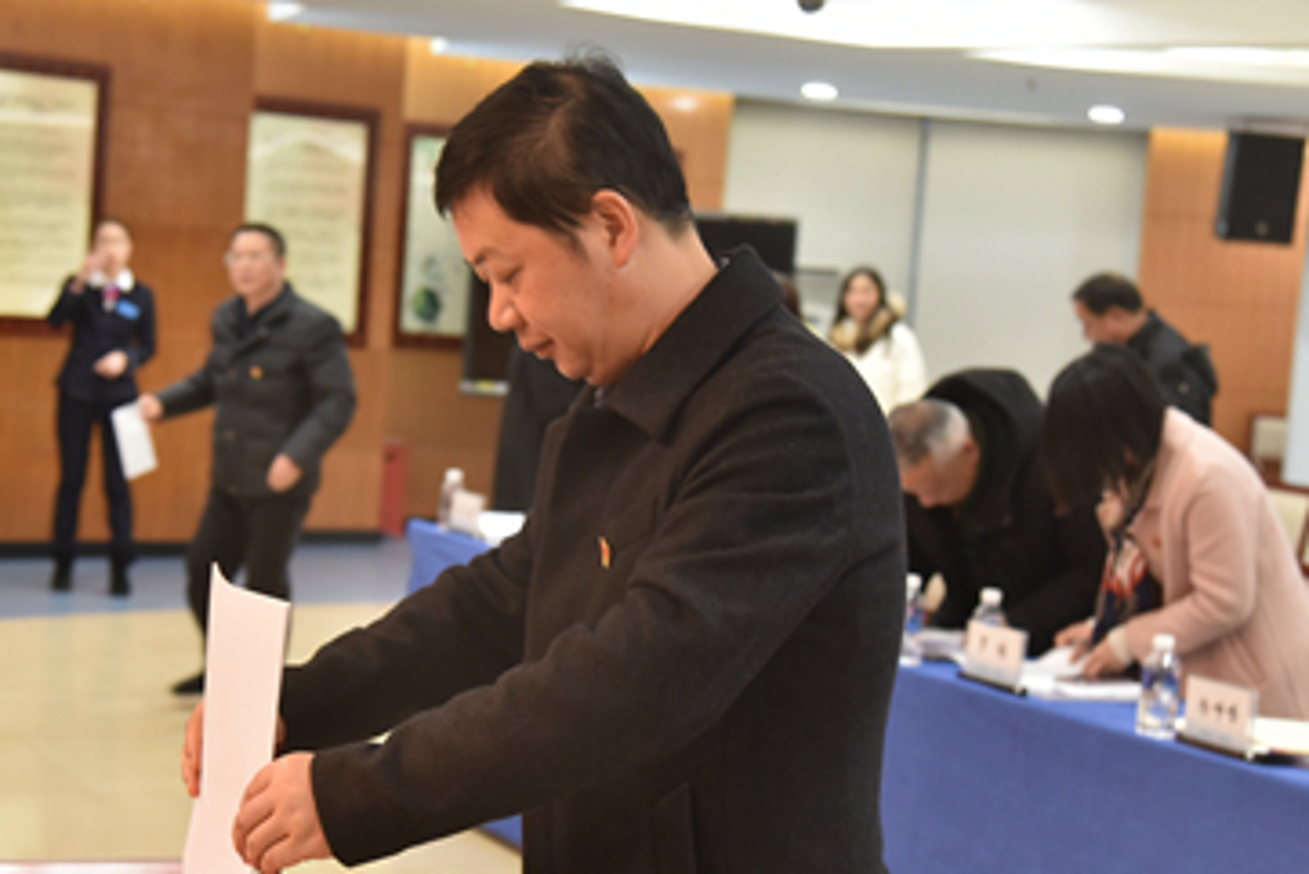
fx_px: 2619
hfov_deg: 28.0
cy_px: 537
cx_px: 497
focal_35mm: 72
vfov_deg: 18.9
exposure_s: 1/80
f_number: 4
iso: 1250
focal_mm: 52
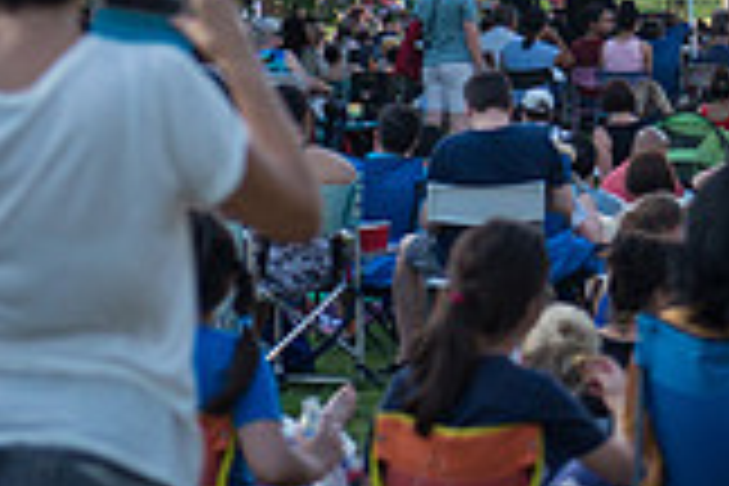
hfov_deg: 7.9
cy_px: -128
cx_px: 1300
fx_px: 5123
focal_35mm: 253
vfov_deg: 5.4
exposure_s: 1/1600
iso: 500
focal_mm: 70
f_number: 3.5
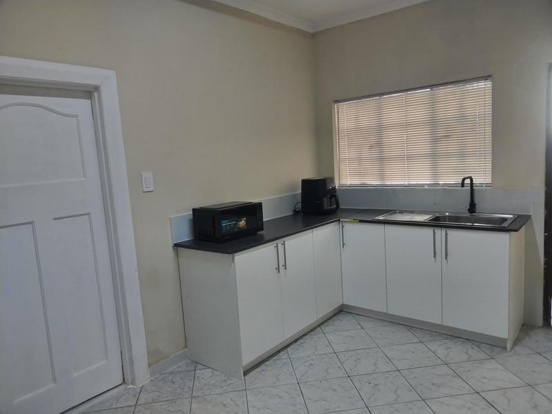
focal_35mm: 26
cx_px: 276
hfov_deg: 67.3
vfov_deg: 53.1
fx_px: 415
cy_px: 207
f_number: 1.8
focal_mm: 4.75
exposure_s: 1/50
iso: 106
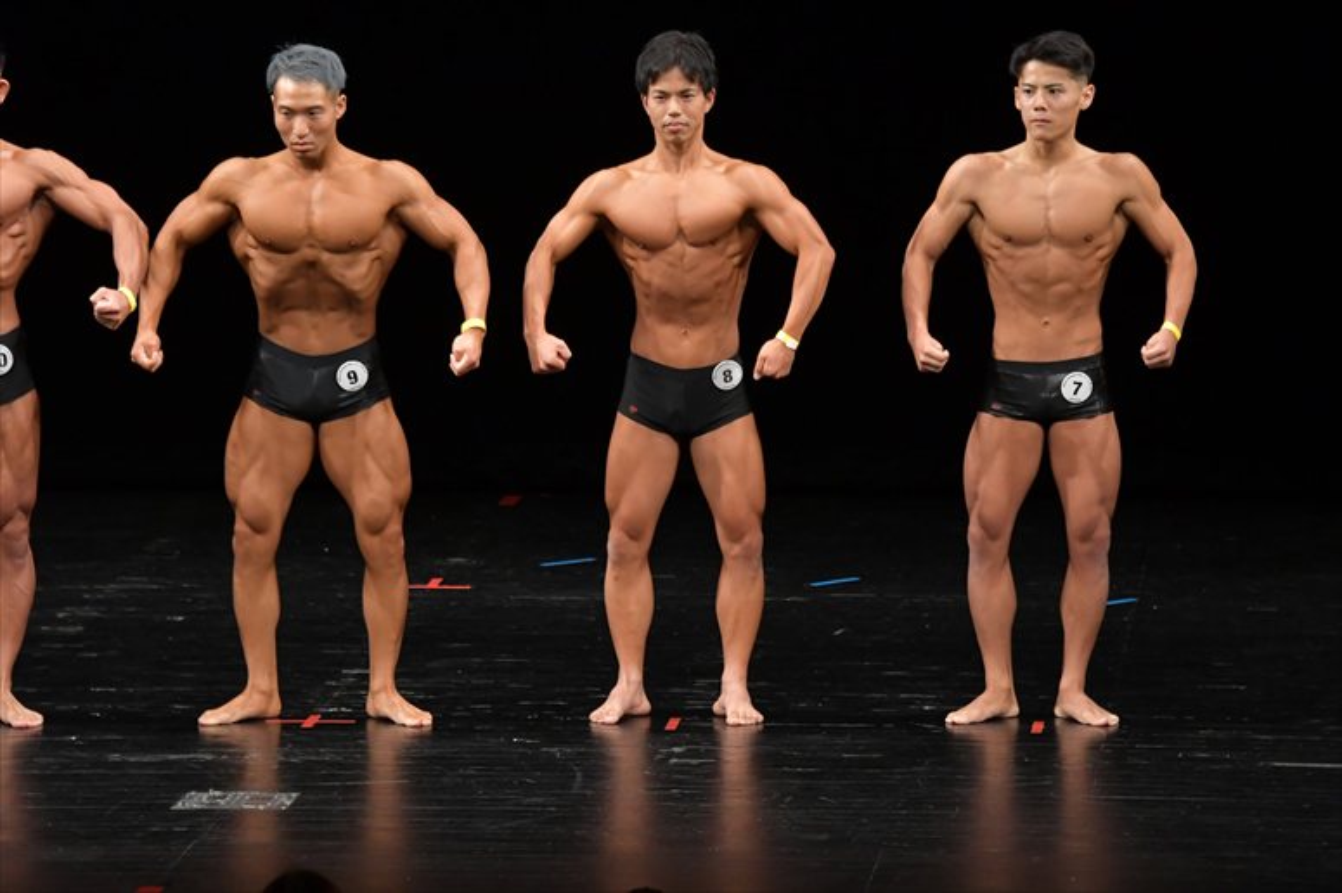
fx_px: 9501
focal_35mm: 255
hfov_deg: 8.1
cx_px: 671
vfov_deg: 5.4
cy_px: 446
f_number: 5.6
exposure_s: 1/400
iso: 2500
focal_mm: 170
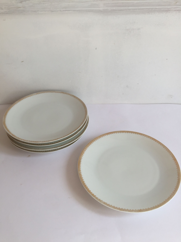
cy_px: 121
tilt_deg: -39.6
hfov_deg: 48.2
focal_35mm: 29
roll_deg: +1.9
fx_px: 202
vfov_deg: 61.7
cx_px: 90
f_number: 2.2
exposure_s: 1/235
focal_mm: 4.15
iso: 32
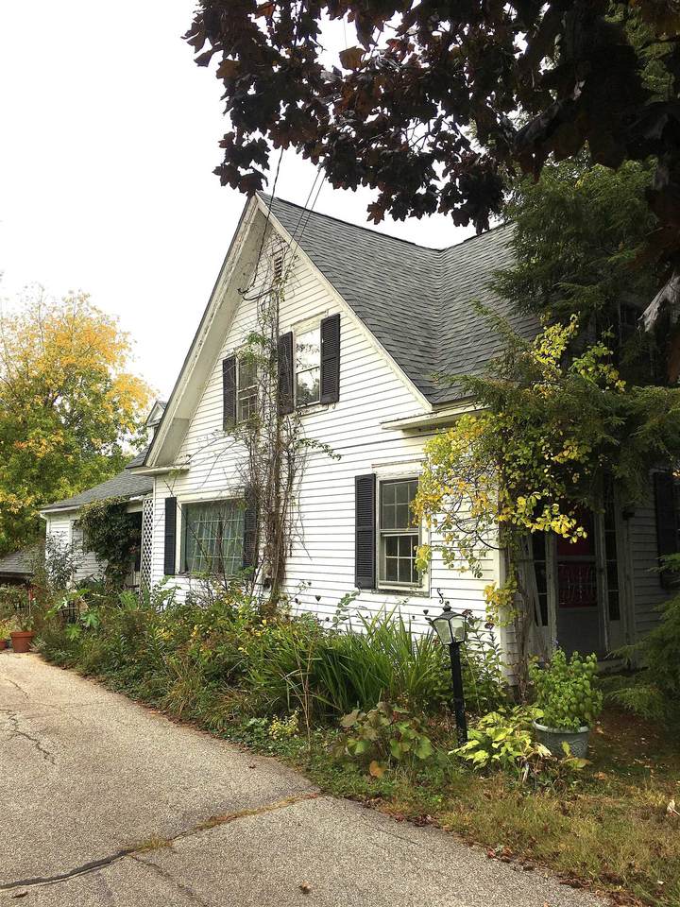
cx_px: 340
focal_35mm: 29
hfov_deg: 48.2
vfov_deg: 61.7
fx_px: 760
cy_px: 454
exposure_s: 1/331
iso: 25
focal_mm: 4.15
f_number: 2.2
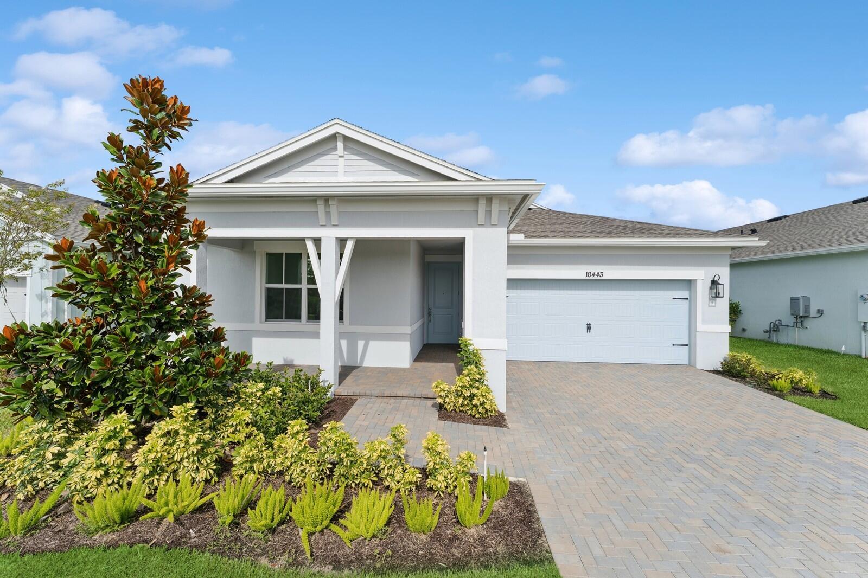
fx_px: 337
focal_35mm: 14
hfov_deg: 104.3
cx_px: 434
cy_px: 289
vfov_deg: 81.2
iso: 100
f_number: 8
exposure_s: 1/100
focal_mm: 14
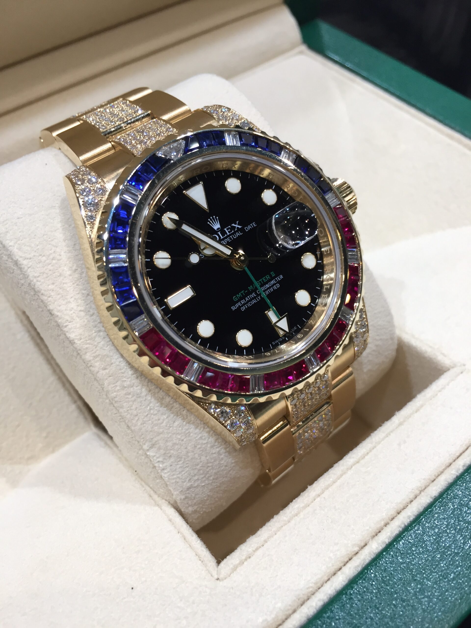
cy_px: 314
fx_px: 526
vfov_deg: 61.7
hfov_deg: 48.2
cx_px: 236
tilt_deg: -51.5
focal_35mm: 29
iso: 40
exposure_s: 1/33
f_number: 2.2
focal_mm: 4.15
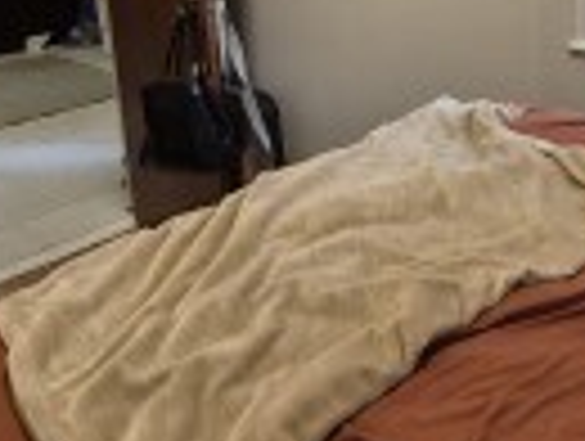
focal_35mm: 40
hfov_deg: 44.3
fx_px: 677
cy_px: -4
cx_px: 472
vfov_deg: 33.0
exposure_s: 1/60
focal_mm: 1.74
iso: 640
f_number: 2.2
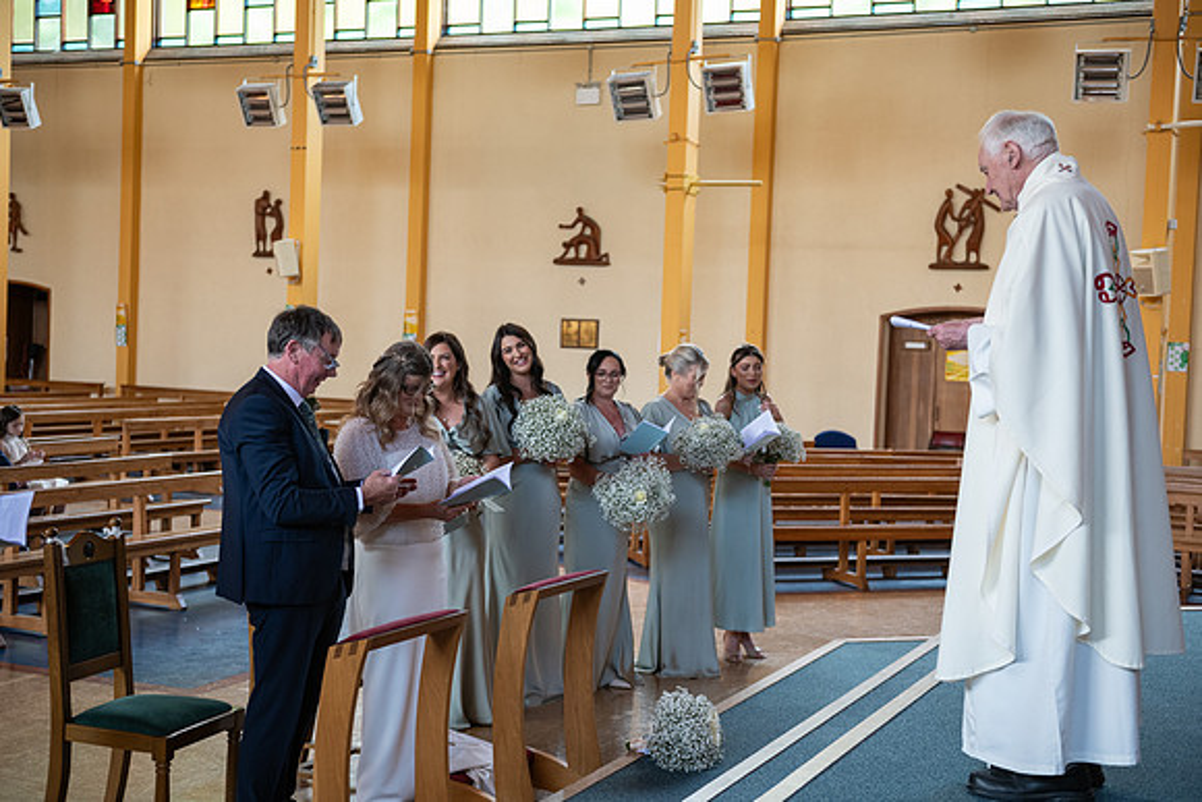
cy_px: 401
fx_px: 1603
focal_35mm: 48
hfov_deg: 41.1
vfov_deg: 28.1
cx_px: 601
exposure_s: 1/160
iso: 640
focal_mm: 48
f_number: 3.5
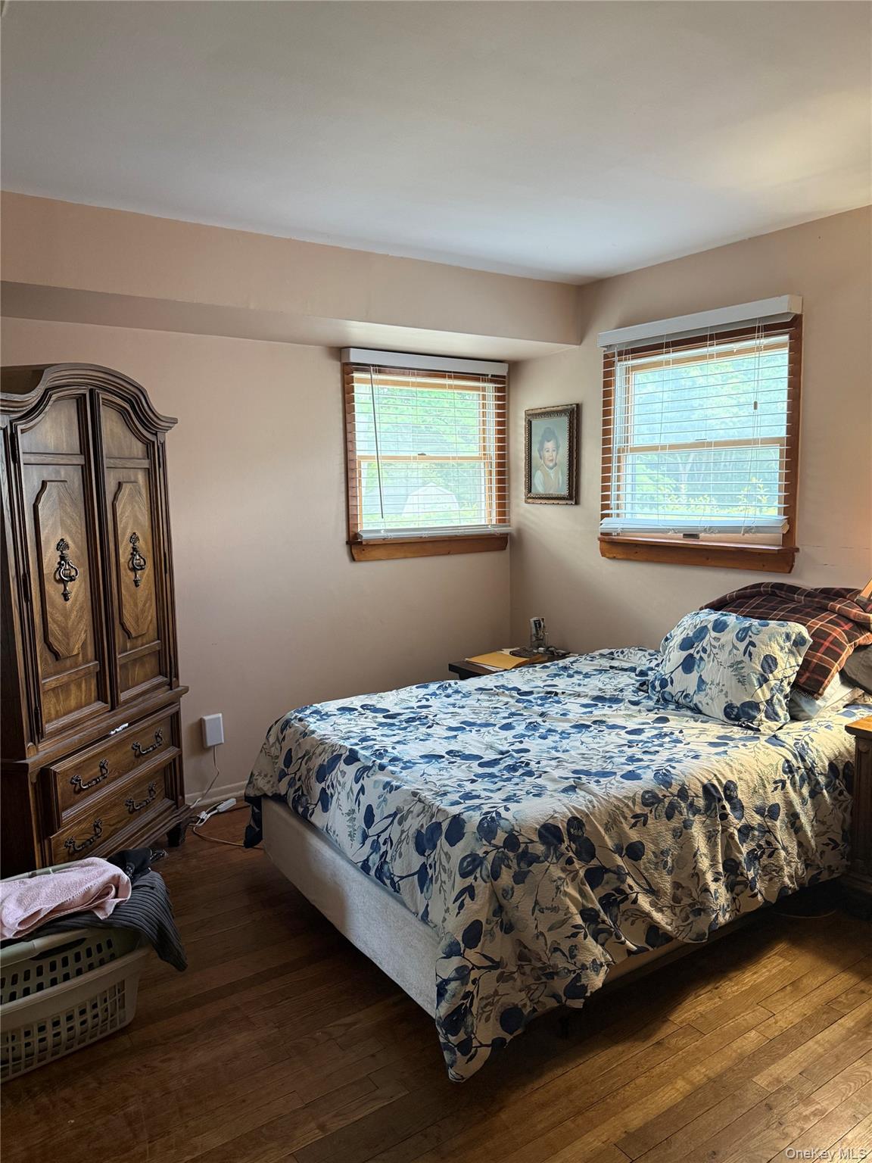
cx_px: 436
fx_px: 806
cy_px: 582
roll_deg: +0.5
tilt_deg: -6.3
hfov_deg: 56.8
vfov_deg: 71.6
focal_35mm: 24
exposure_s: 1/60
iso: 250
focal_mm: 6.76
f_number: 1.78
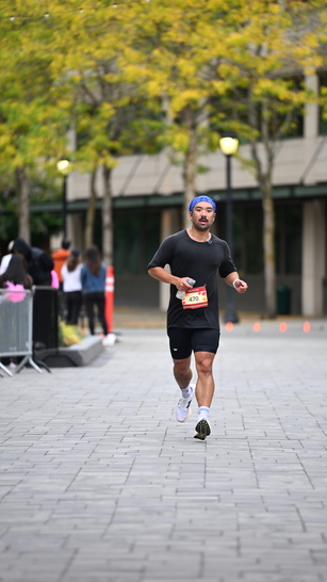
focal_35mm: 211
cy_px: 291
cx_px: 181
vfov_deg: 10.2
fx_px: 3253
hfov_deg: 5.8
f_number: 2.8
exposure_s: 1/1600
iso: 640
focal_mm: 200
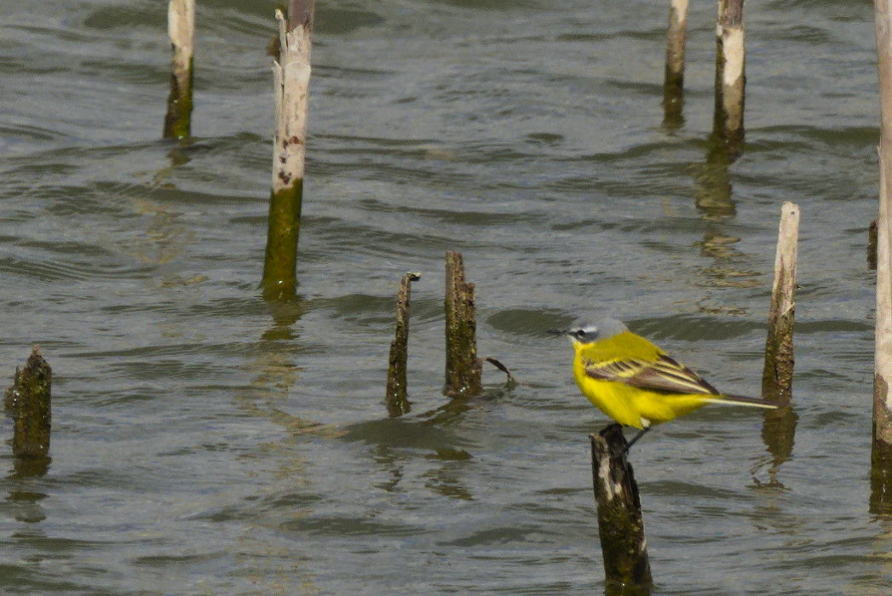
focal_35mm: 600
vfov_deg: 2.3
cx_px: 446
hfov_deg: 3.4
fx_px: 14879
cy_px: 298
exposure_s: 1/1600
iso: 800
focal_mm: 600
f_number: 7.1
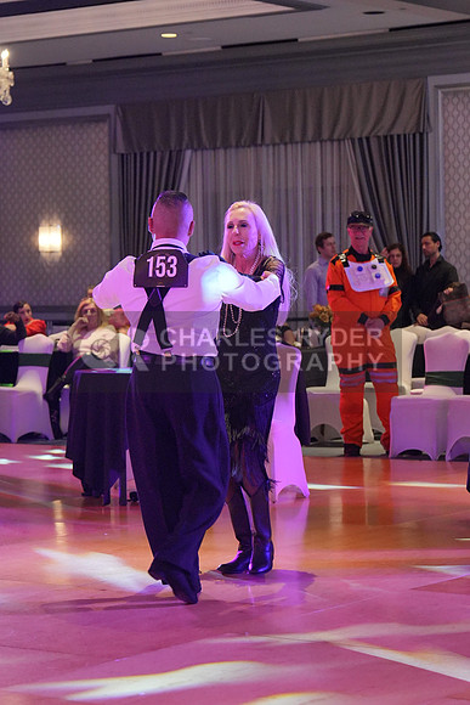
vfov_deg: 19.5
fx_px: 2055
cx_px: 235
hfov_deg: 13.0
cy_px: 352
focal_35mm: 105
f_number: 4
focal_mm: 70
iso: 3200
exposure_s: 1/200
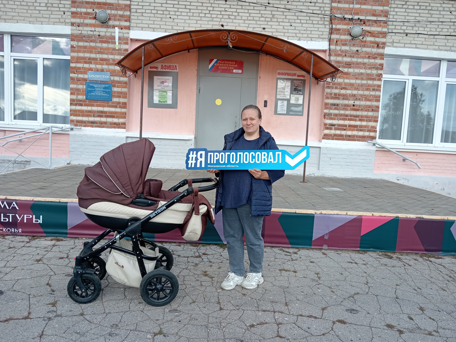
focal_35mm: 27
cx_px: 228
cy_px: 171
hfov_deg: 65.3
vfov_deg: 51.4
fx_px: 356
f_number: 1.9
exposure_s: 1/272
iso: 103
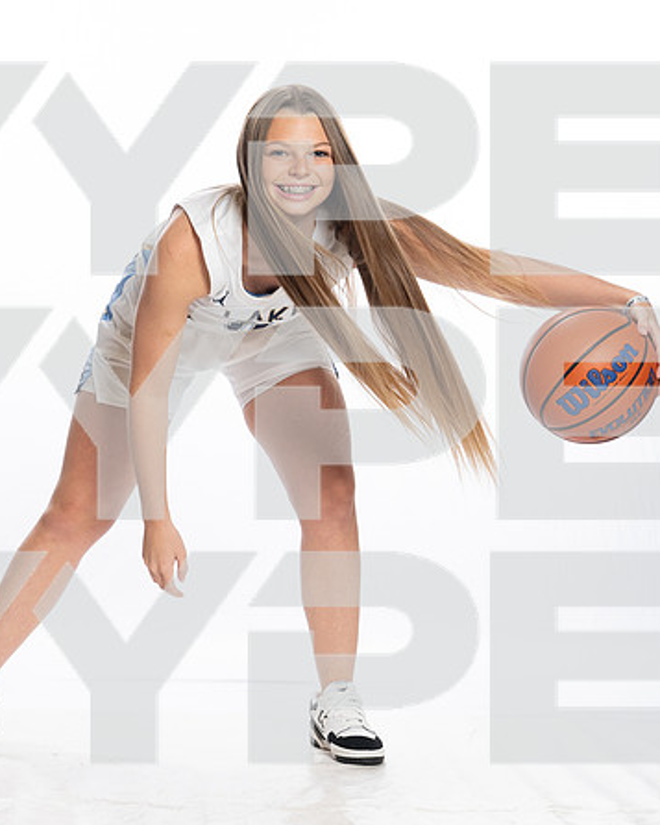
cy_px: 386
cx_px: 156
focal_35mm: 88
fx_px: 2148
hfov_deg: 17.4
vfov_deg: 21.7
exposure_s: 1/250
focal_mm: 58
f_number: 8
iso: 800
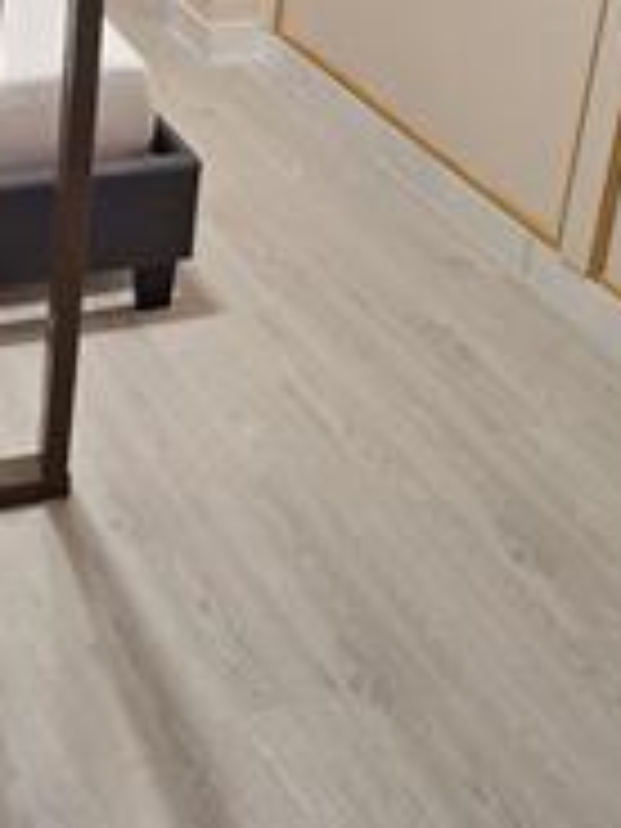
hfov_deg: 23.3
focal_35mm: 60
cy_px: -76
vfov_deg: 29.2
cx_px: -18
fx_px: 1435
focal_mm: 5.54
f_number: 1.8
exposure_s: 1/40
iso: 200
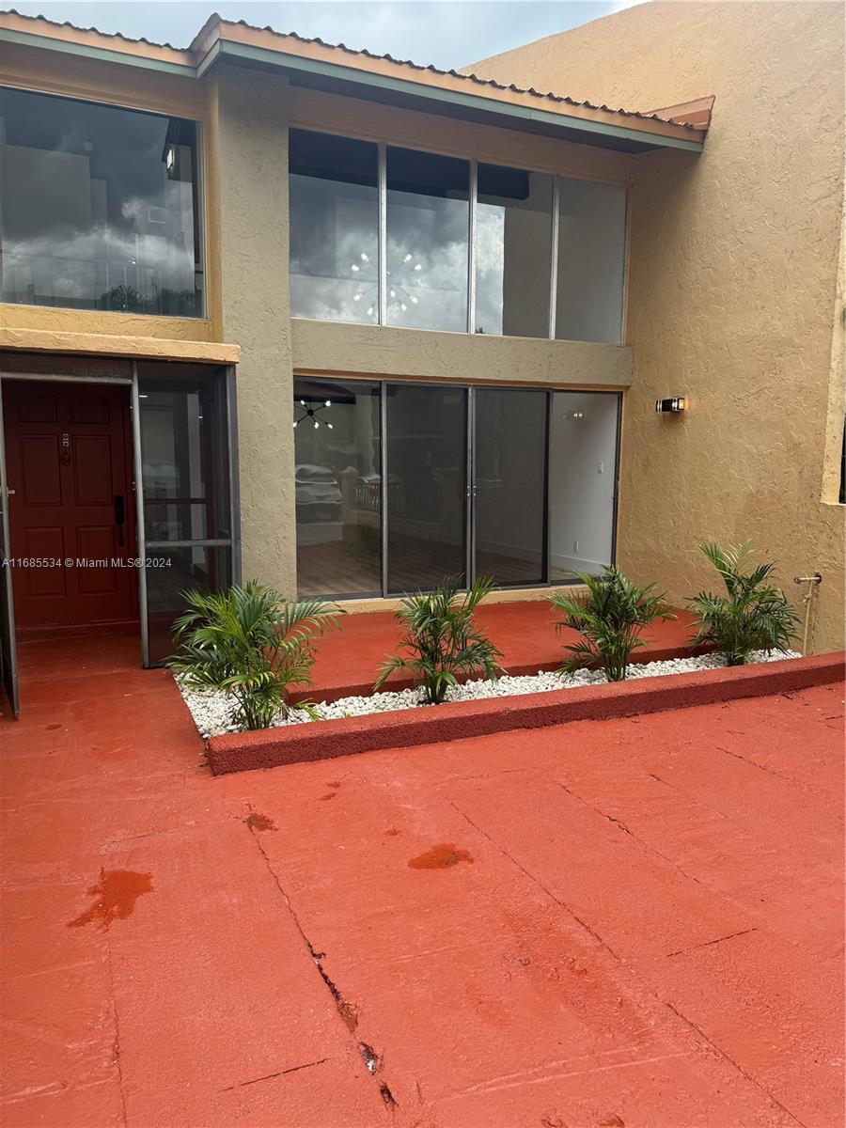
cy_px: 564
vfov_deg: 71.6
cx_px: 423
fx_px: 782
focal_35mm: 24
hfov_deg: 56.8
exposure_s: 1/621
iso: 80
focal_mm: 6.76
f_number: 1.78
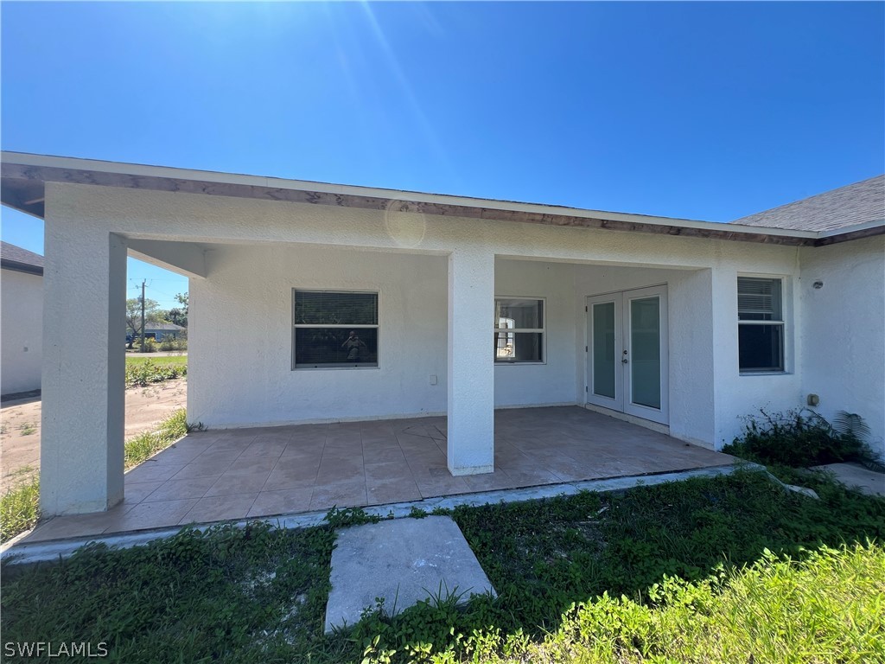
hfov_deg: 106.2
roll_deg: +0.1
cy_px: 332
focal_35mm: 13
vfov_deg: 89.9
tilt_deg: +0.4
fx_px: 332
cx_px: 442
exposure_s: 1/464
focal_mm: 1.57
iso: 32
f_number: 1.8
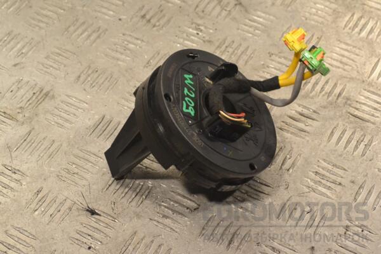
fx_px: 873
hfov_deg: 24.6
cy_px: 127
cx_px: 190
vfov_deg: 16.6
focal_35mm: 82
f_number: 9
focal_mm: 55
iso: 3200
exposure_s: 1/320
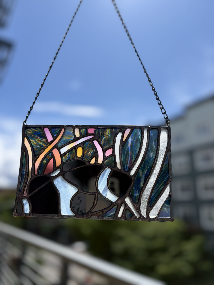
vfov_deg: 67.3
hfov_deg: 53.1
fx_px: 214
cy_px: 142
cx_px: 107
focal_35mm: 26
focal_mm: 5.96
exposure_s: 1/3831
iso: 50
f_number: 1.6
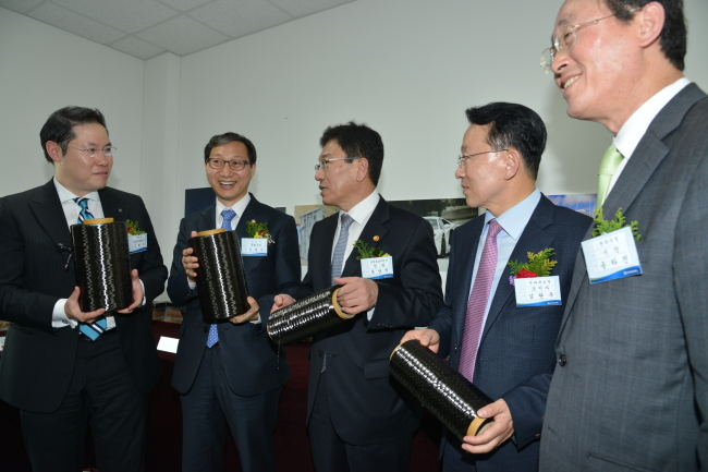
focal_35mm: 24
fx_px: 472
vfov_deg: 53.1
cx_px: 354
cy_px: 236
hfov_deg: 73.8
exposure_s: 1/60
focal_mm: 24
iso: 800
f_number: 7.1
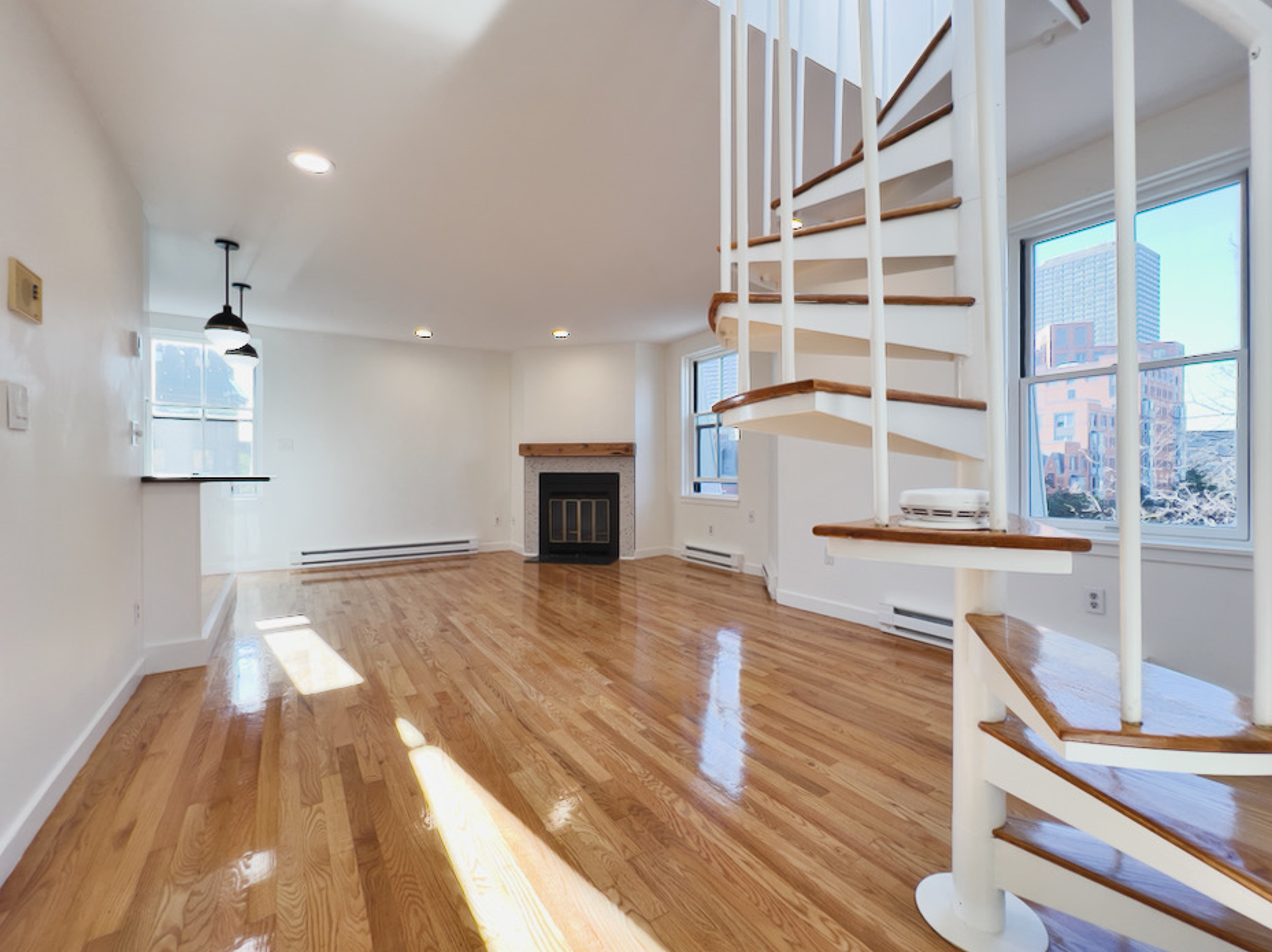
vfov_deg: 85.6
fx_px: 514
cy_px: 472
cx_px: 652
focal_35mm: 14
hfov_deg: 102.1
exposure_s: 1/122
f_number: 1.8
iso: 64
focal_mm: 1.57
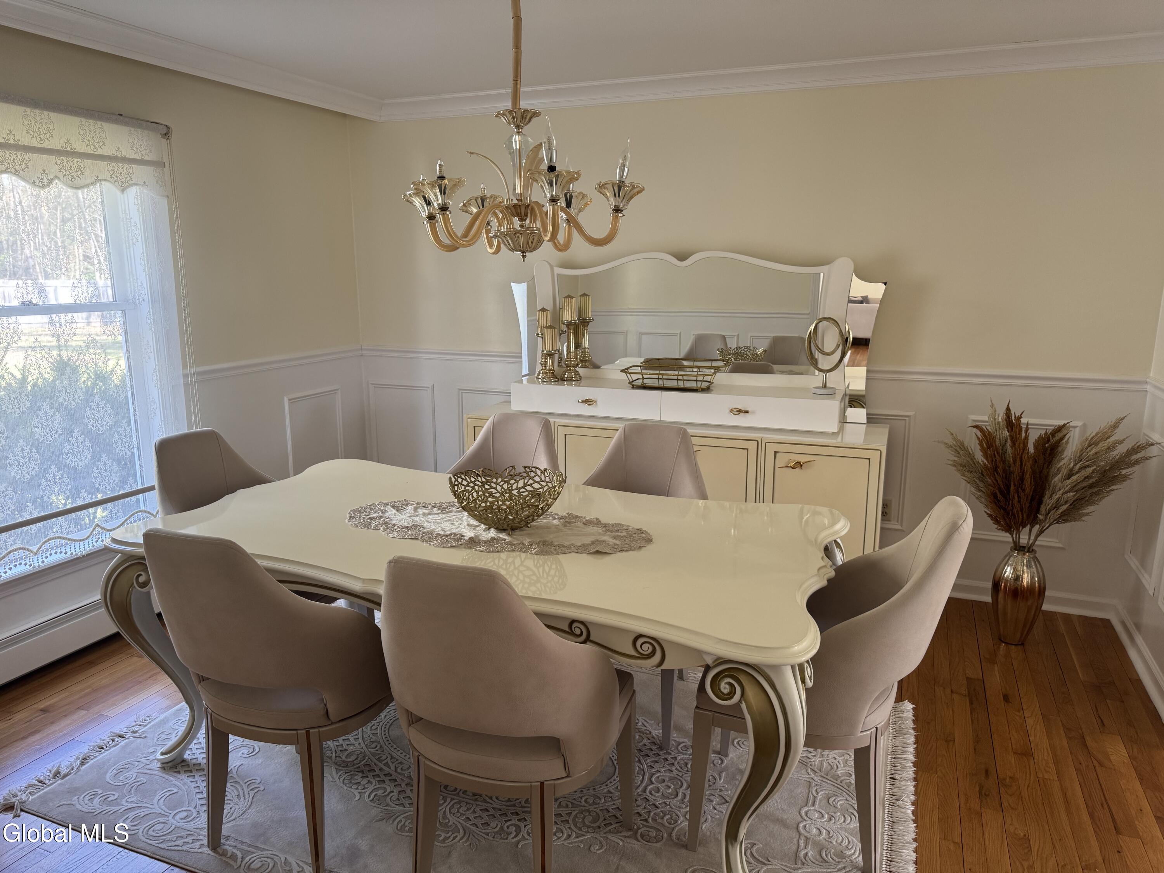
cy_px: 436
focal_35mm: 24
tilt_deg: -12.0
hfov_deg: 71.6
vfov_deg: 56.8
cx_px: 582
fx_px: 807
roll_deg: +0.7
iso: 160
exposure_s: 1/60
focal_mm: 6.76
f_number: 1.78
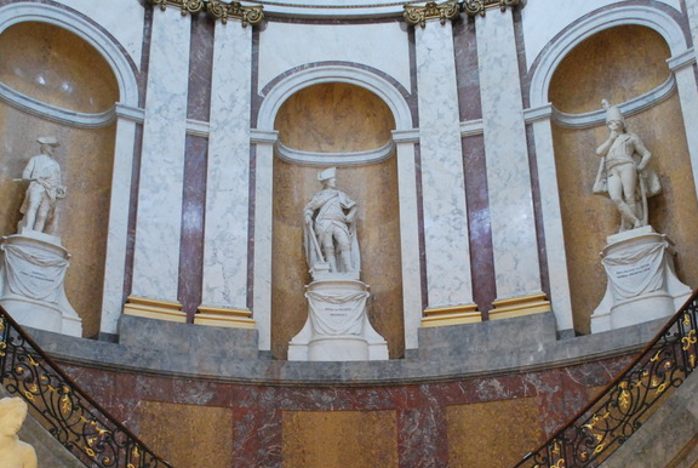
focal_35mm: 48
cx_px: 361
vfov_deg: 27.7
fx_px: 932
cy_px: 361
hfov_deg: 41.0
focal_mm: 18
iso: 1600
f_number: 3.5
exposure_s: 1/13
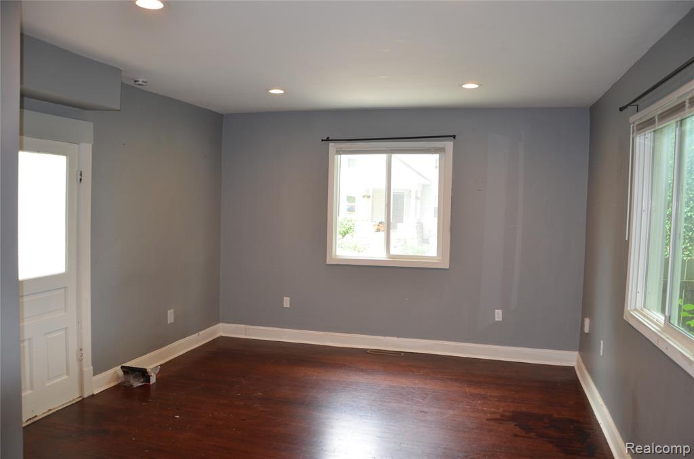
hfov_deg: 67.5
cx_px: 347
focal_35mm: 27
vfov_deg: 47.7
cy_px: 230
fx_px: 519
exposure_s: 1/60
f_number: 3.5
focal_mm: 18
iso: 450
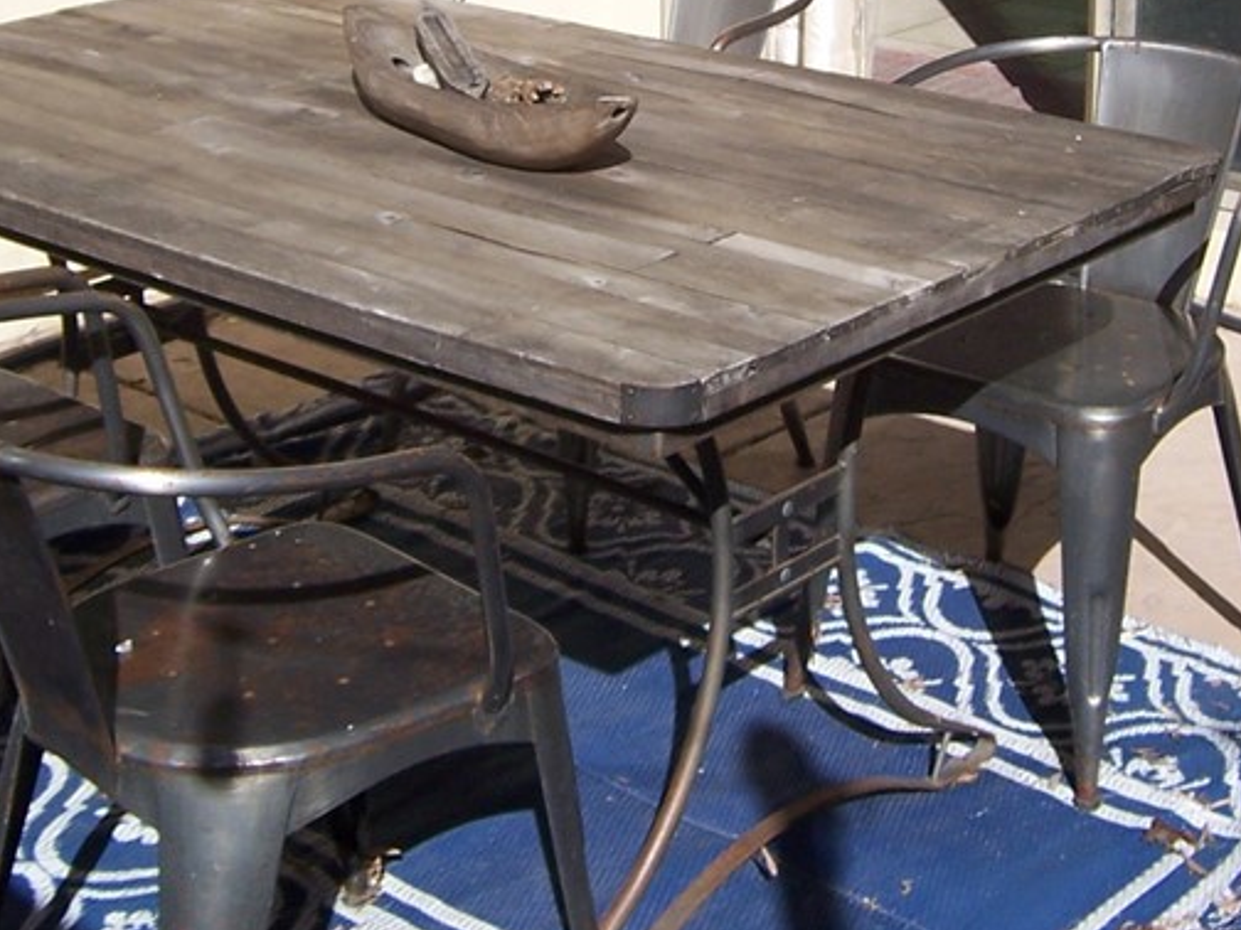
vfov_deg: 21.3
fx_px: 2402
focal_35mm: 67
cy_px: 44
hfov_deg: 29.0
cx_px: 650
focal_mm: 5.5
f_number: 4
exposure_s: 1/750
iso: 80
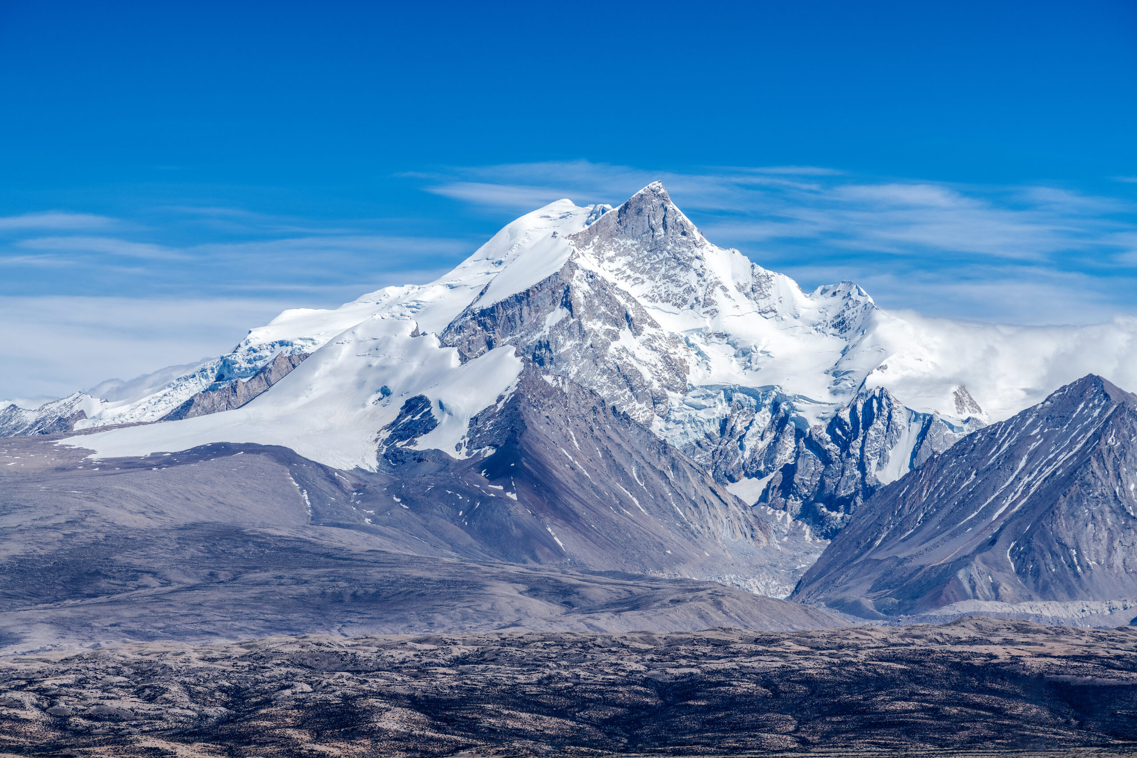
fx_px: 6159
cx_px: 568
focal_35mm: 195
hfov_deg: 10.5
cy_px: 379
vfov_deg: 7.0
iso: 125
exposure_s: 1/400
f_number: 11
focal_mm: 195
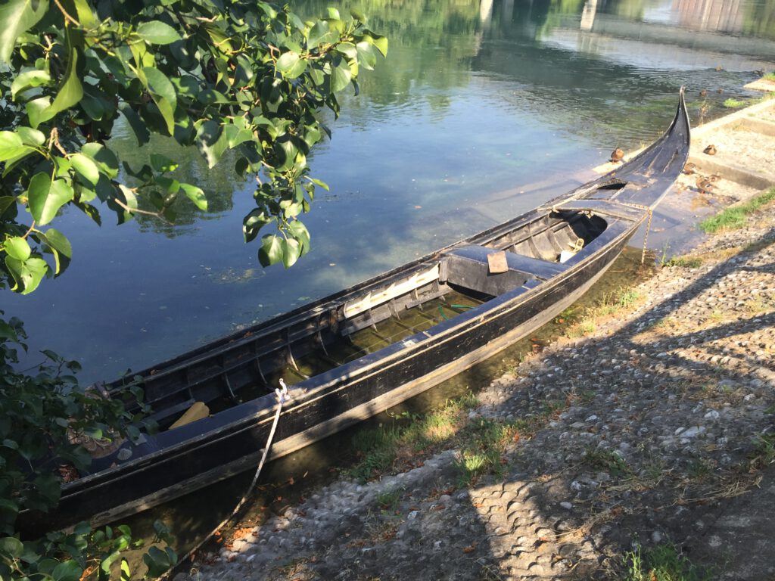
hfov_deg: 61.7
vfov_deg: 48.2
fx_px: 649
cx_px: 388
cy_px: 290
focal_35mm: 29
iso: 32
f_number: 2.2
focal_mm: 4.15
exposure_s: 1/534
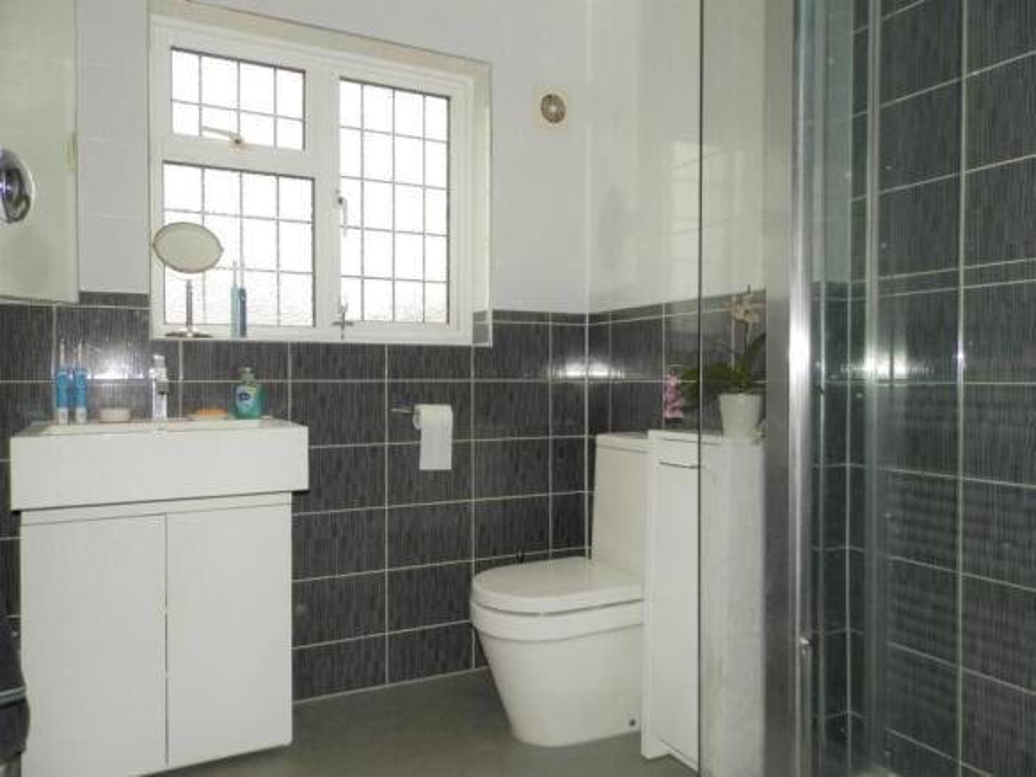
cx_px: 518
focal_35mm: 25
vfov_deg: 54.9
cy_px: 388
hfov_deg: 69.4
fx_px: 748
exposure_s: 1/30
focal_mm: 4.5
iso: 100
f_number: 3.1
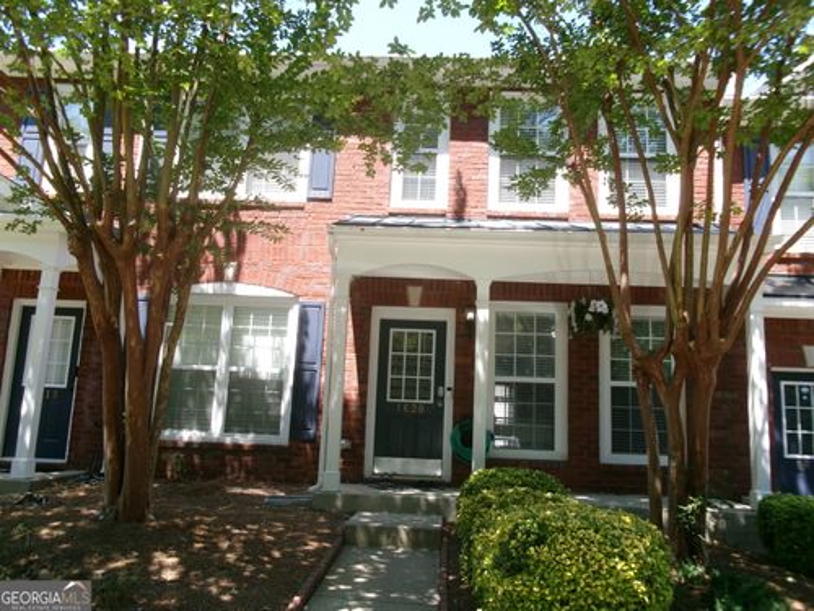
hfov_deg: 63.4
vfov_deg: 49.7
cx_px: 407
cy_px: 306
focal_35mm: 28
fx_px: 658
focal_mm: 5.1
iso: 100
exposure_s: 1/140
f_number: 3.9
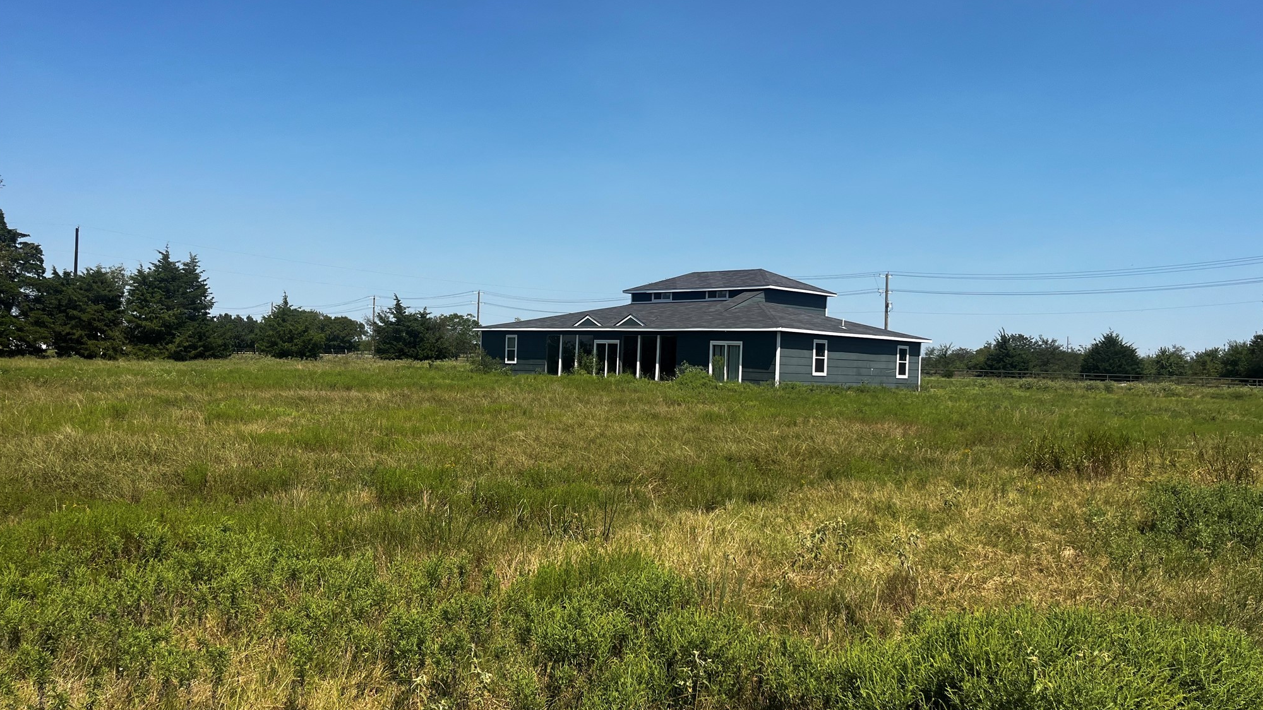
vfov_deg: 40.2
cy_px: 350
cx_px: 639
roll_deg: -1.4
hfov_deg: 66.1
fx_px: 971
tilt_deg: -1.7
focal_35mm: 29
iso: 50
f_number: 1.6
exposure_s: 1/4149
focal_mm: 5.1
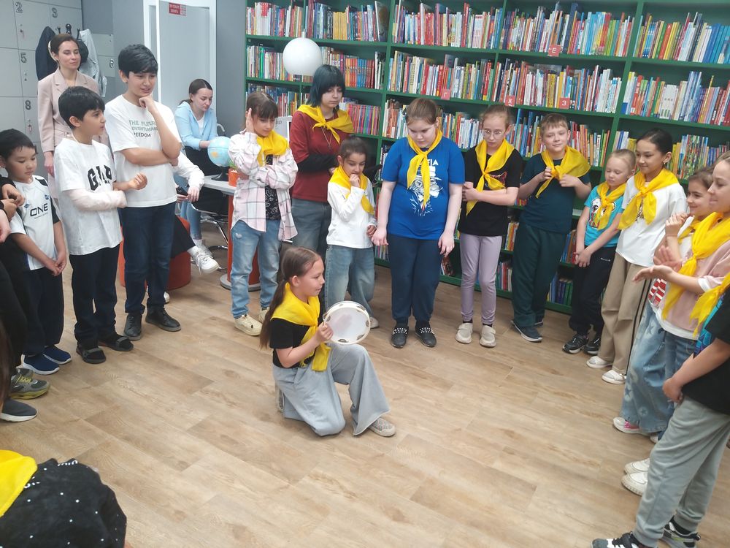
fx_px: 569
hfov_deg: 65.3
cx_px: 365
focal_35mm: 27
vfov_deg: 51.4
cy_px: 274
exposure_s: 1/50
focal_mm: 3.93
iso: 64
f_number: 1.7
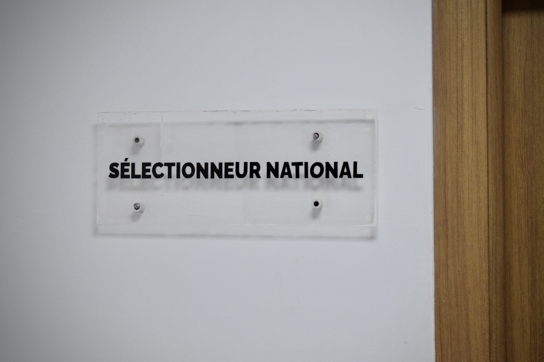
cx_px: 272
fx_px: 1088
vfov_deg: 18.9
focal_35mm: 72
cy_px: 181
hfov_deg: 28.1
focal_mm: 48
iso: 3200
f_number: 5.3
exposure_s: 1/640
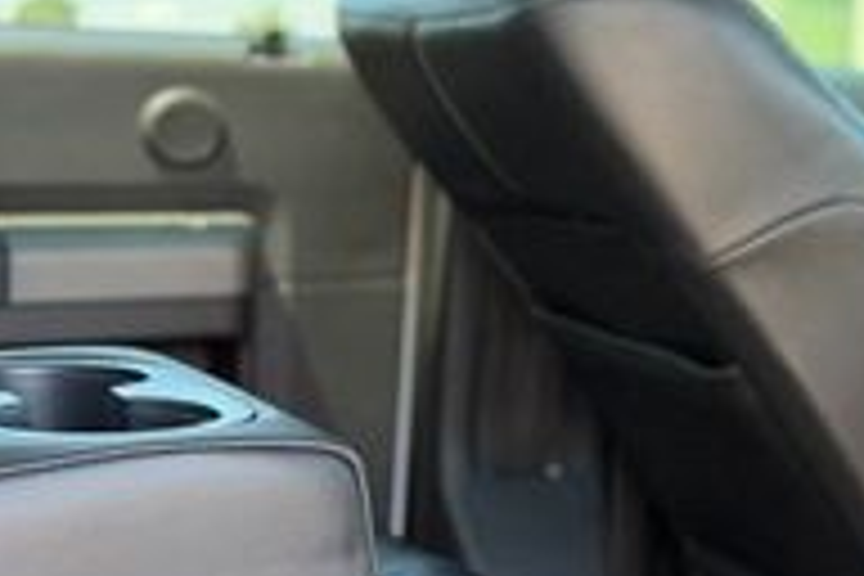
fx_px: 1992
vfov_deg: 16.4
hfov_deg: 22.3
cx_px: 1071
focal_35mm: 83
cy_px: 140
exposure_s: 1/182
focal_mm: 6.76
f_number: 1.78
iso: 200
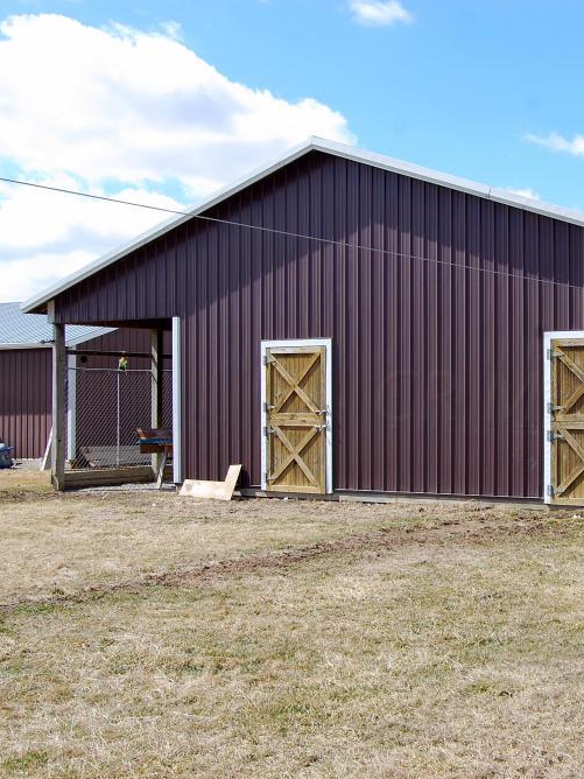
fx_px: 1192
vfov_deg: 36.2
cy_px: 396
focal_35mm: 53
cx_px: 493
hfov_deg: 26.8
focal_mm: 24
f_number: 9
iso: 200
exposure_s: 1/320
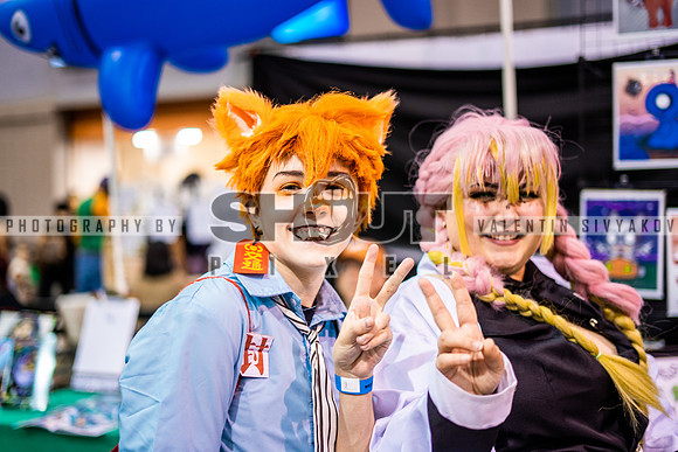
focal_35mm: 50
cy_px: 226
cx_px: 339
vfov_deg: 27.0
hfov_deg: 39.6
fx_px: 942
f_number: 1.8
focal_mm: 50
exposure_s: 1/250
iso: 1000
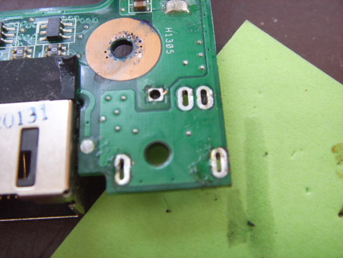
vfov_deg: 36.8
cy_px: 129
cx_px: 172
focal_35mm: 39
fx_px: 386
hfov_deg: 47.9
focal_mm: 6.6
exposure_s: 1/6
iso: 63
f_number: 3.5
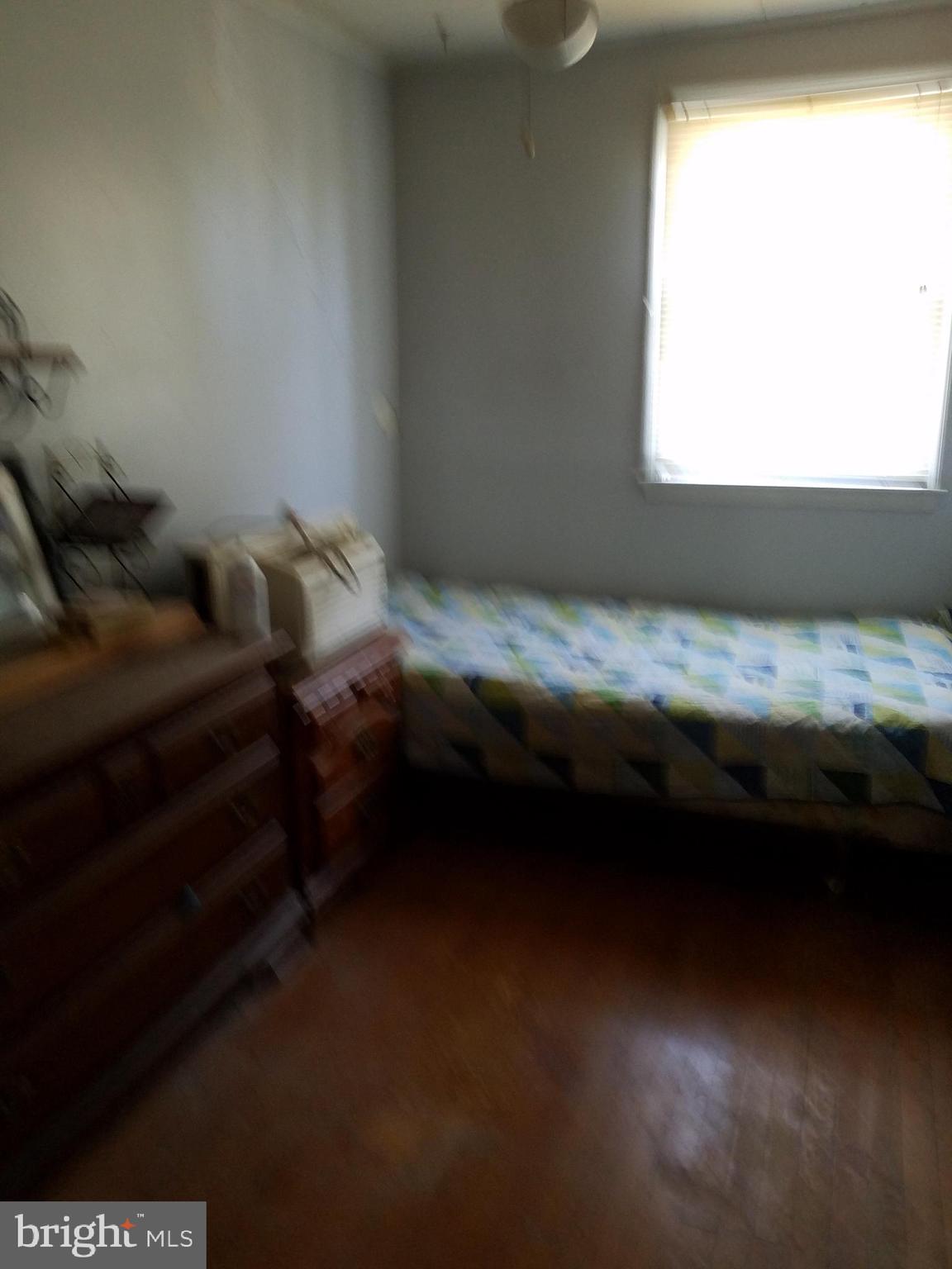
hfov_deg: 53.1
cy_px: 634
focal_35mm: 26
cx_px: 476
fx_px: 953
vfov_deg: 67.3
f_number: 1.7
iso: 160
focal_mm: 4.2
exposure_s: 1/24
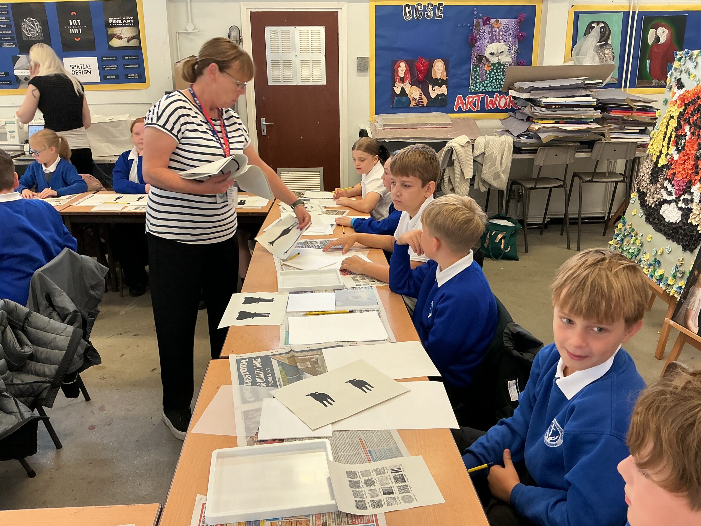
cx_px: 350
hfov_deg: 61.7
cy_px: 263
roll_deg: +0.6
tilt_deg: -18.2
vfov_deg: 48.2
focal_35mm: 29
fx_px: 587
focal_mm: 3
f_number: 1.8
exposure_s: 1/60
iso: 64
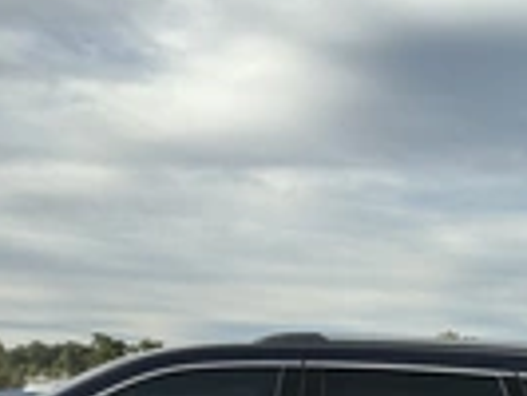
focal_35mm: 84
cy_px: 436
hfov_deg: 23.3
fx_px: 1280
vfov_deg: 17.0
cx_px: 234
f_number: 1.8
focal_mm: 3
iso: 25
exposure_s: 1/1412
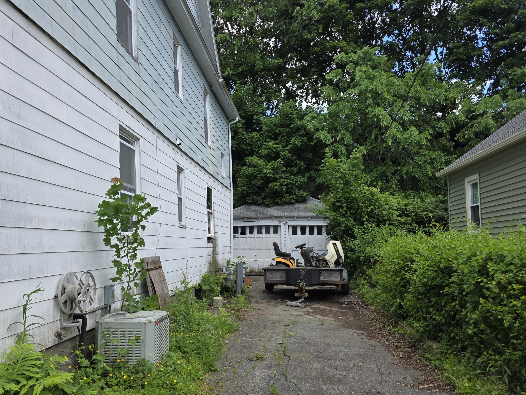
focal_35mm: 29
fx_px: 441
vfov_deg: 48.2
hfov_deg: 61.6
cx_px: 249
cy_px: 213
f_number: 1.7
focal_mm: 6.3
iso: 80
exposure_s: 1/1650
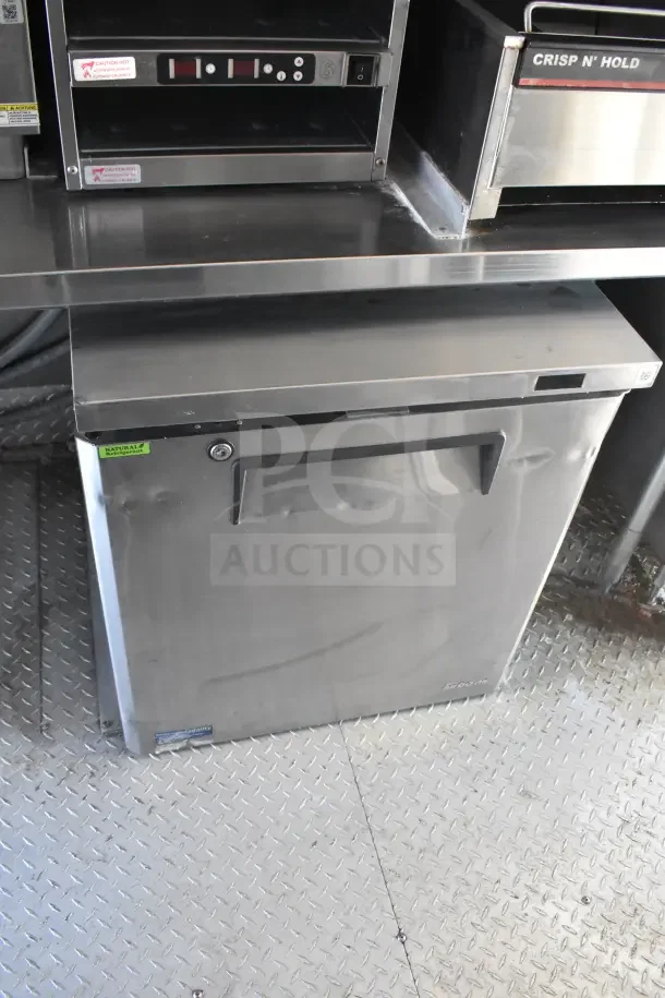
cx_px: 332
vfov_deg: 61.9
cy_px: 499
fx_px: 831
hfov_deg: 43.6
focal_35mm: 30
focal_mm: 20
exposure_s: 1/100
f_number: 5
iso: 6400
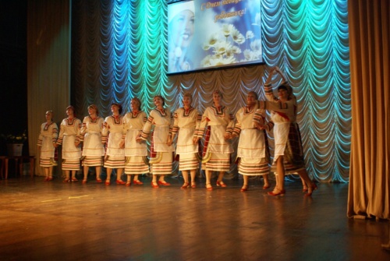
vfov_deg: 34.3
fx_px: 423
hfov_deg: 49.5
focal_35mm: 39
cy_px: 130
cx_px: 195
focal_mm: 26
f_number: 4.5
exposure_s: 1/60
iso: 800
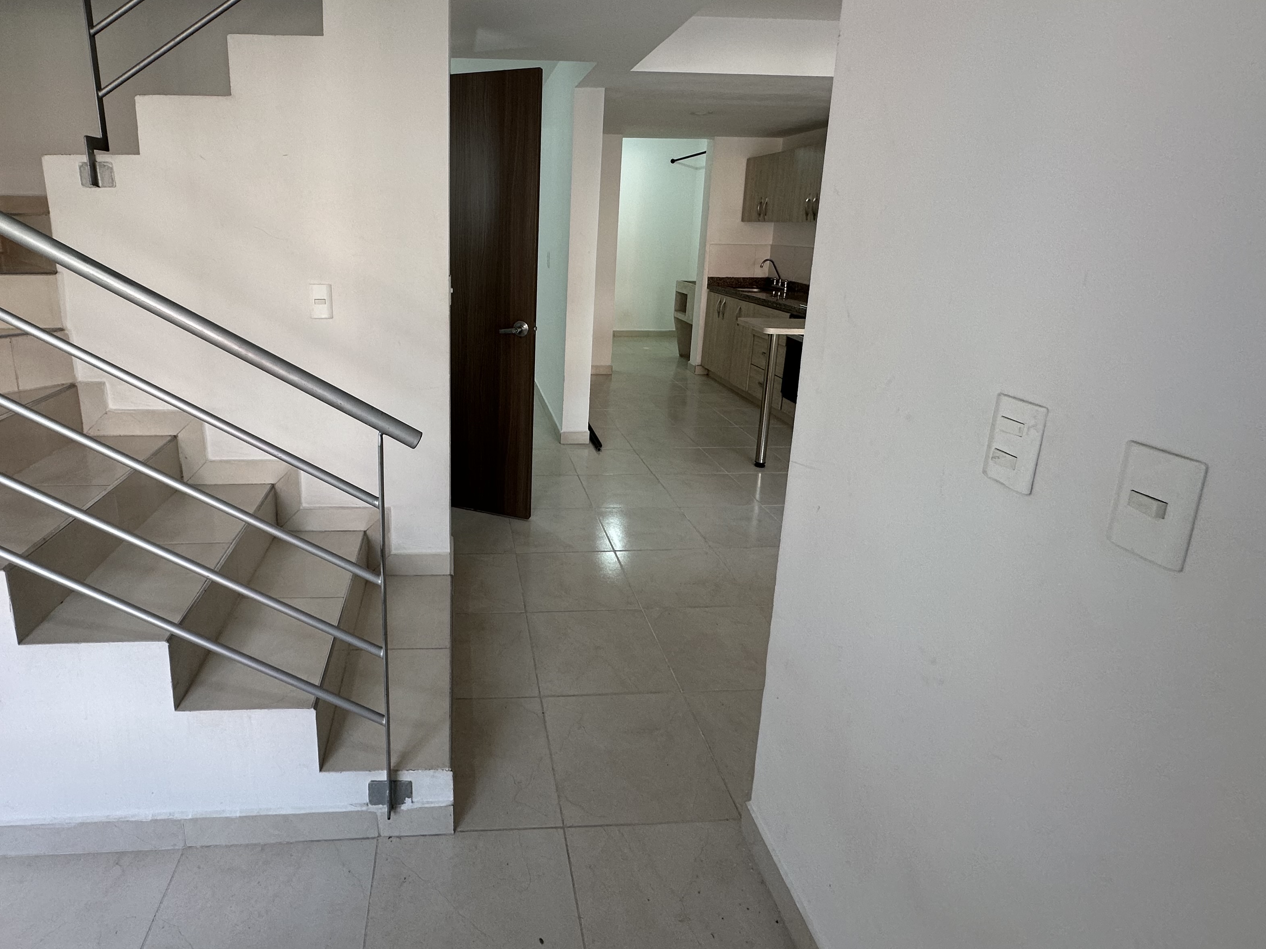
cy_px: 367
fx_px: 658
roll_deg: -1.6
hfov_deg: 86.5
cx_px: 497
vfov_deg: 70.6
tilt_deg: -12.5
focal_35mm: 18
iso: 125
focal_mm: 2.22
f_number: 2.2
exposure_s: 1/120
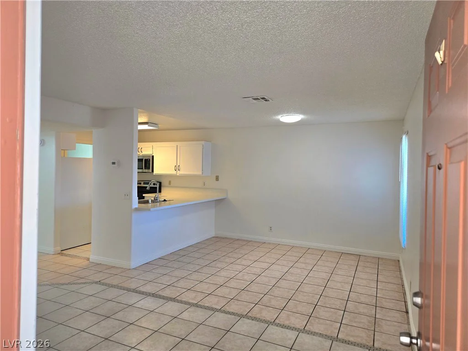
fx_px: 311
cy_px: 176
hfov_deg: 73.9
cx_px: 234
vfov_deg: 58.9
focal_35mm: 23
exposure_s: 1/120
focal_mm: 5.4
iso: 80
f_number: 1.8
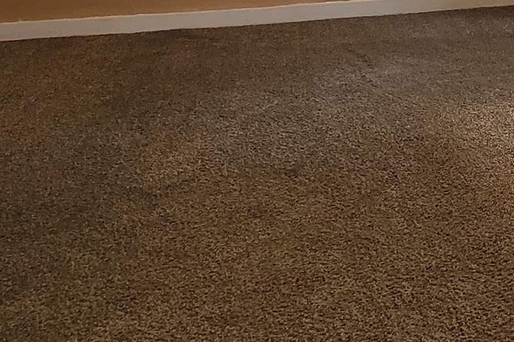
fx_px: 756
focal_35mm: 53
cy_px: -145
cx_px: 561
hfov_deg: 33.0
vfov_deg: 21.9
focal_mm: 2.2
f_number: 2.2
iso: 200
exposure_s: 1/60
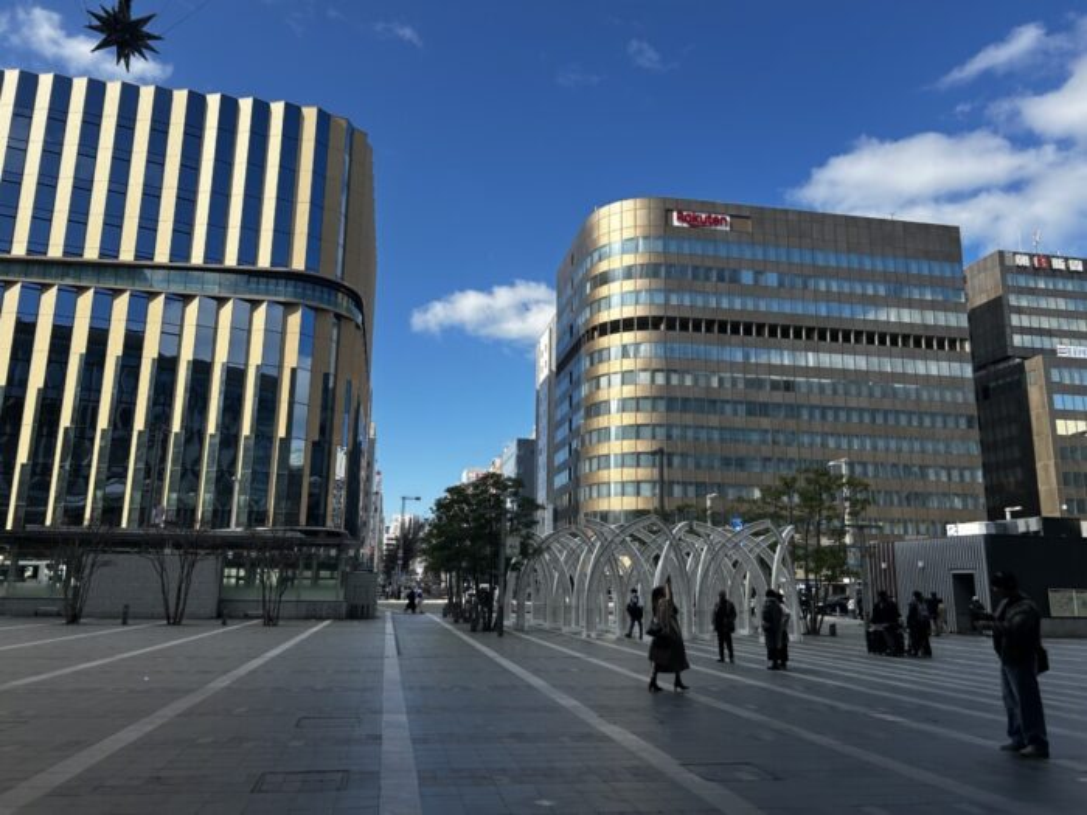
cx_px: 544
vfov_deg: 53.1
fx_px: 816
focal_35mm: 26
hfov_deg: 67.3
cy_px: 408
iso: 50
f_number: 1.5
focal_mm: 5.7
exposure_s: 1/2841
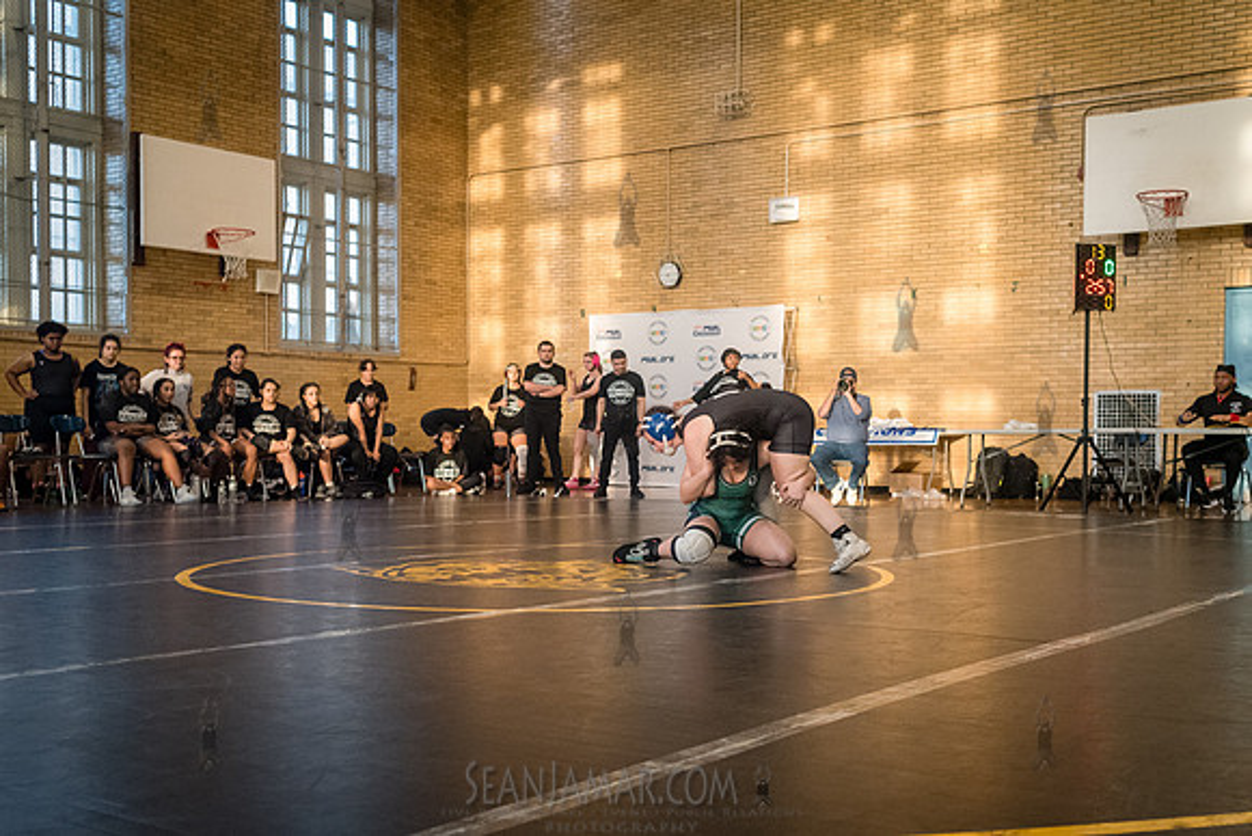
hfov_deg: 47.4
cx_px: 657
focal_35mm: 41
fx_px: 1425
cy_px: 484
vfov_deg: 32.6
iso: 5000
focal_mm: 35
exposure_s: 1/400
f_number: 4
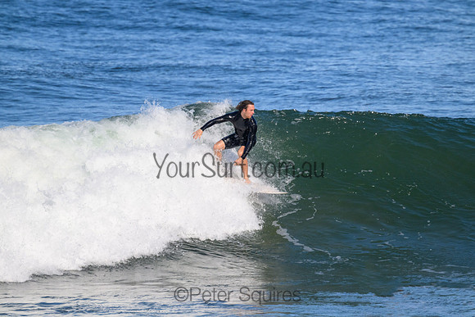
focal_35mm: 800
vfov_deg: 1.7
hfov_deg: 2.6
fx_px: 10558
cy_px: 158
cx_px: 238
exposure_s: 1/2000
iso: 1250
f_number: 11
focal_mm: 800
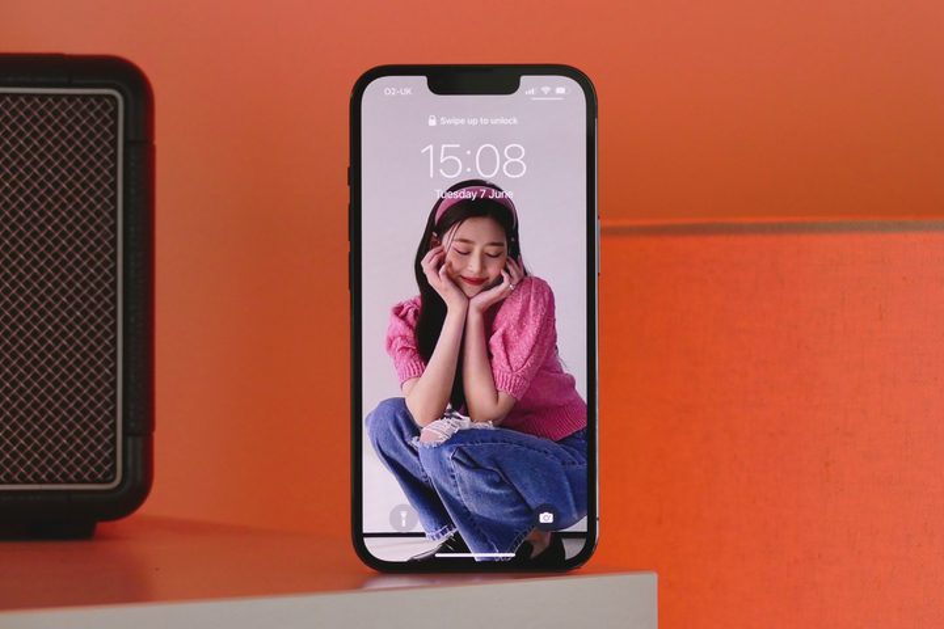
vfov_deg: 9.2
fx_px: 3907
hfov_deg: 13.8
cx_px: 472
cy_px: 314
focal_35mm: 149
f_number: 4
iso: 1000
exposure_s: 1/80
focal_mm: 54.2
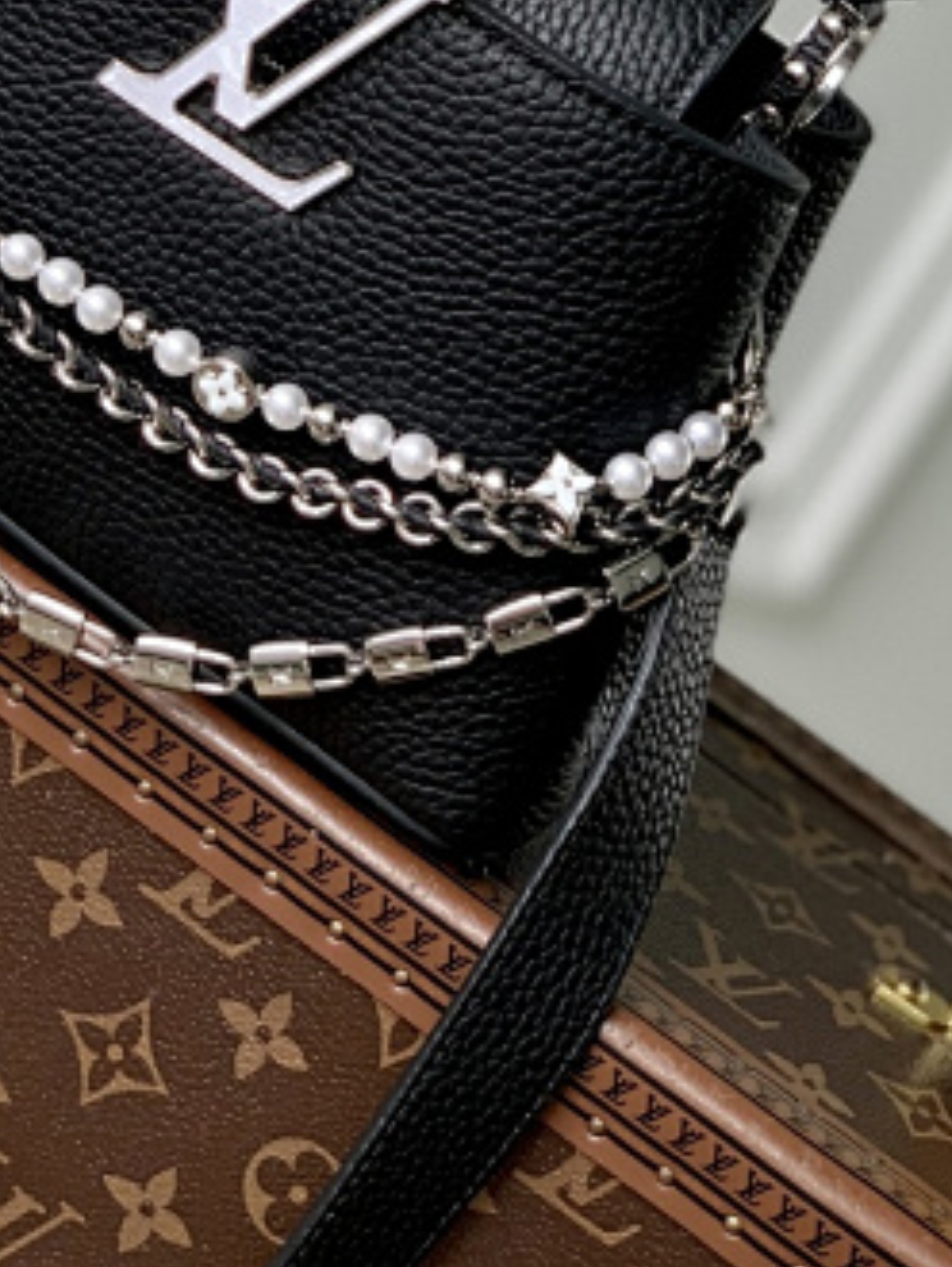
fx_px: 4614
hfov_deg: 11.8
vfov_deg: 15.2
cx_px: 334
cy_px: -188
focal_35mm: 126
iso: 20
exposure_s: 1/122
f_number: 2.4
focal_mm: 6
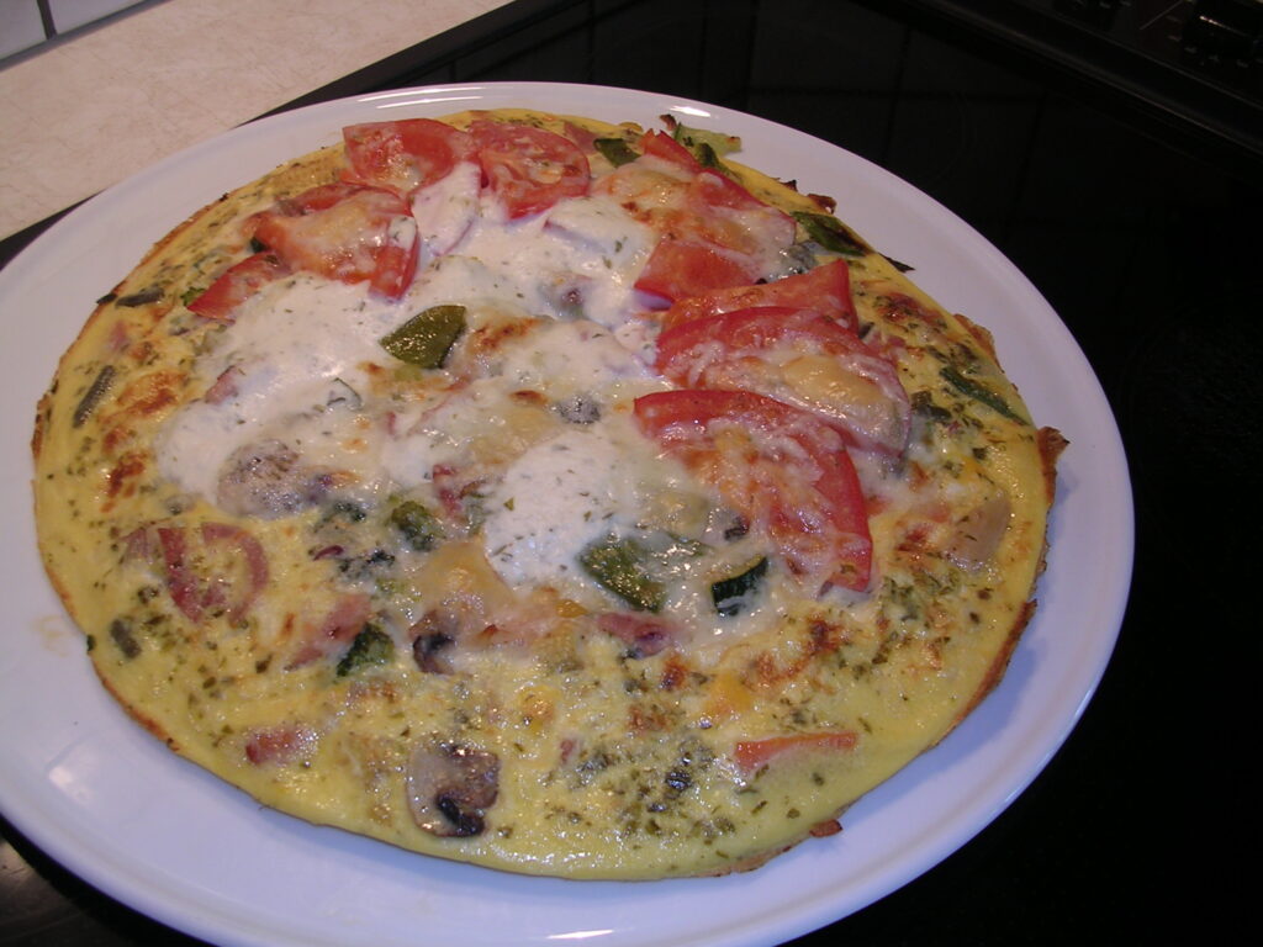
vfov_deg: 37.7
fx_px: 1386
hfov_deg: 49.0
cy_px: 474
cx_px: 632
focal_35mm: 38
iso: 100
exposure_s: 1/30
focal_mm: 5.8
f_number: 2.8
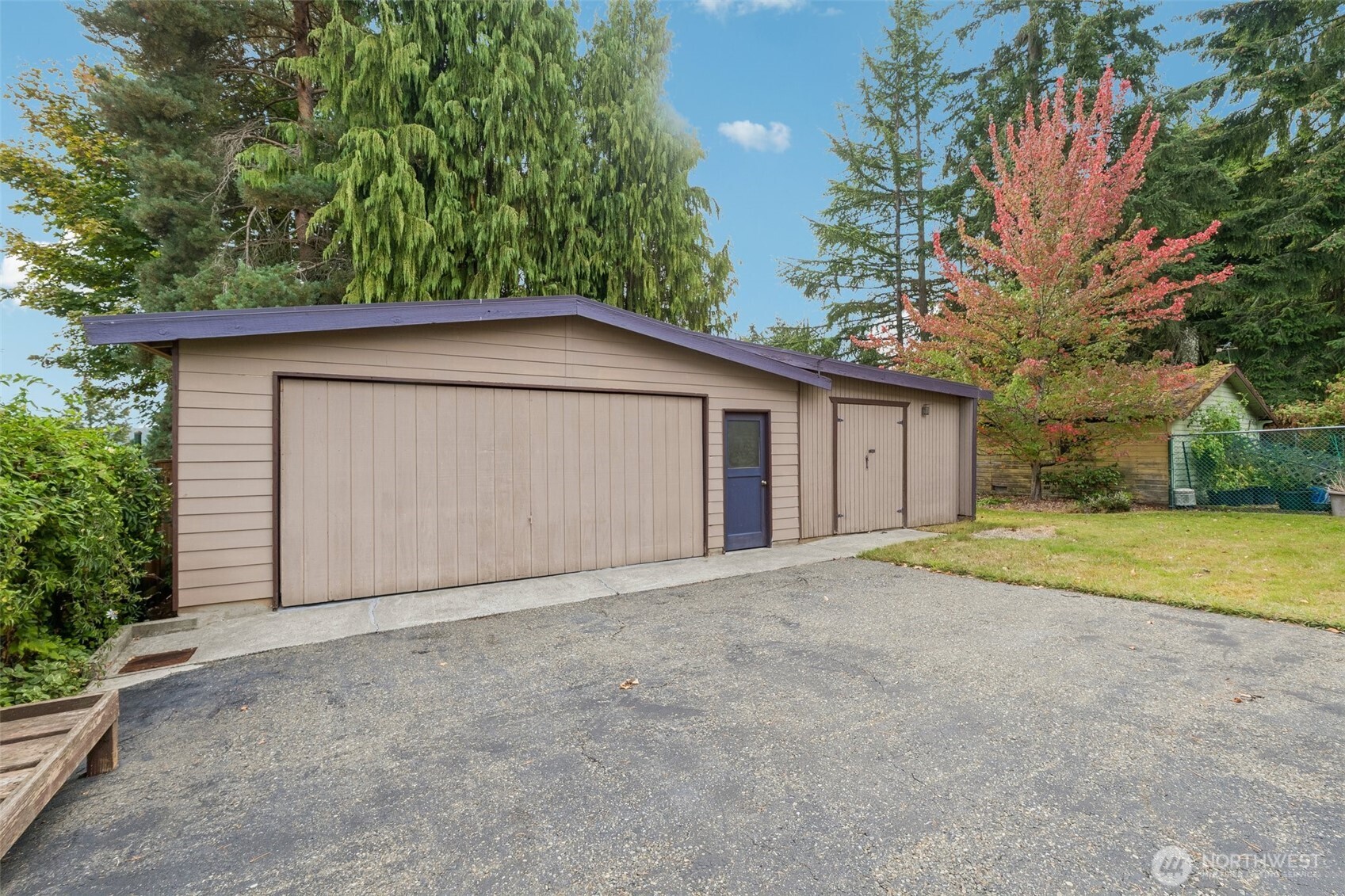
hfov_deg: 100.4
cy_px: 448
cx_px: 672
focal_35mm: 15
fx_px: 560
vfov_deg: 77.3
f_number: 9
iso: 125
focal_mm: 10
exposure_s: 1/30
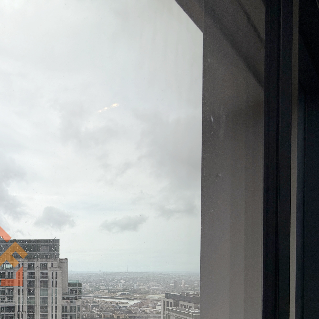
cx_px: -5
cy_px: 270
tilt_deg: +1.8
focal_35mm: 29
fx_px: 302
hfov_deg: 46.0
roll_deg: -0.6
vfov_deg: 51.0
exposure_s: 1/970
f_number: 2.2
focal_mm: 2.22
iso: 20
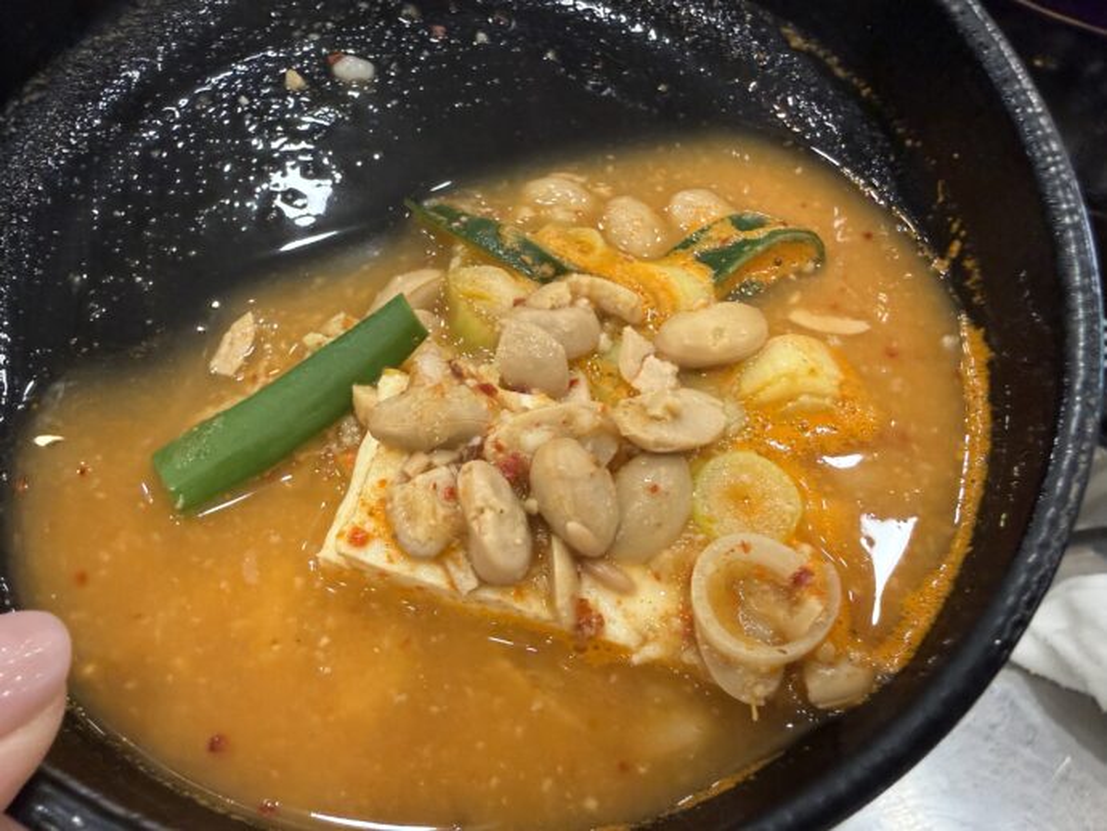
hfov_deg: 71.6
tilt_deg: -58.3
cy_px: 416
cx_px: 554
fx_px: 768
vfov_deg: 56.8
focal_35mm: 24
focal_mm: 2.22
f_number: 2.2
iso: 250
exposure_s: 1/99
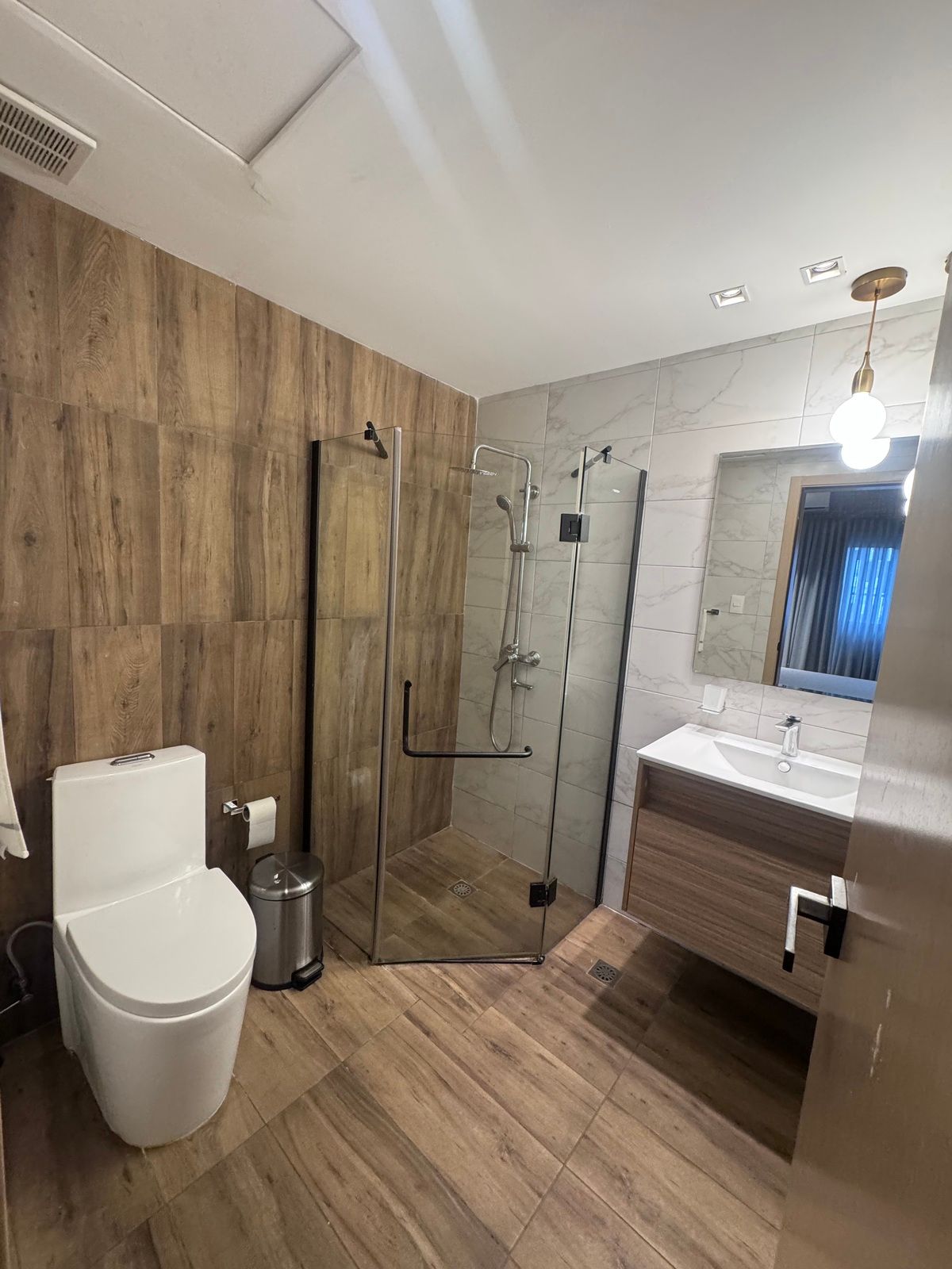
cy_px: 634
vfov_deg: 102.1
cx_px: 476
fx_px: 513
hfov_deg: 85.7
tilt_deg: -8.5
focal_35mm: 14
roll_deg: -2.9
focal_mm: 2.22
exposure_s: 1/60
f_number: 2.2
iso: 400
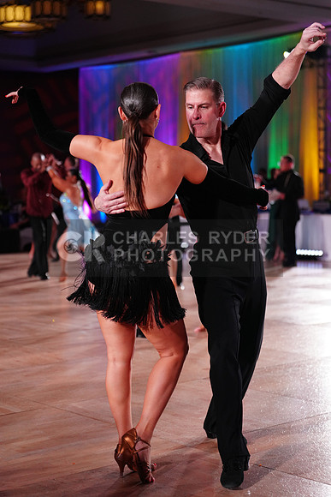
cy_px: 248
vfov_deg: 28.8
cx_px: 166
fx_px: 965
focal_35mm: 70
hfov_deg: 19.5
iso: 2000
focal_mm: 70
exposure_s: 1/640
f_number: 2.8
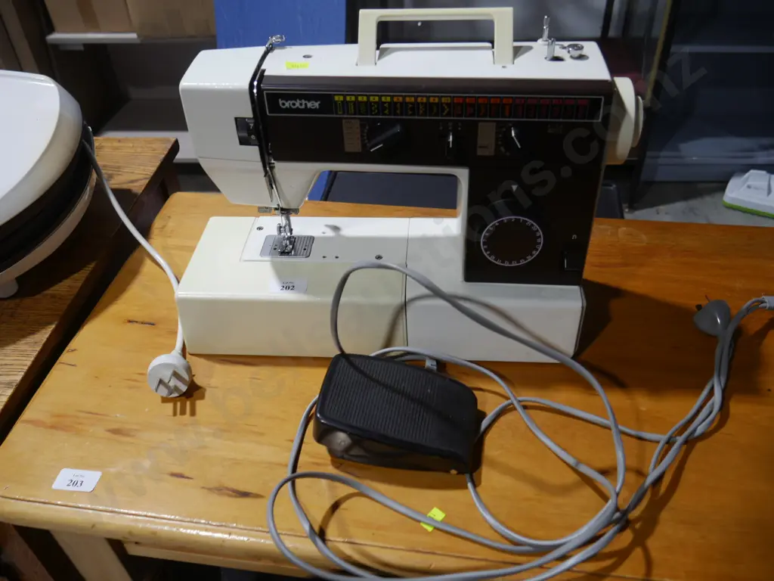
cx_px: 387
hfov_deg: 60.0
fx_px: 671
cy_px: 290
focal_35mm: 30
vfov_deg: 46.8
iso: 200
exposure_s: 1/80
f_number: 3.6
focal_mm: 15
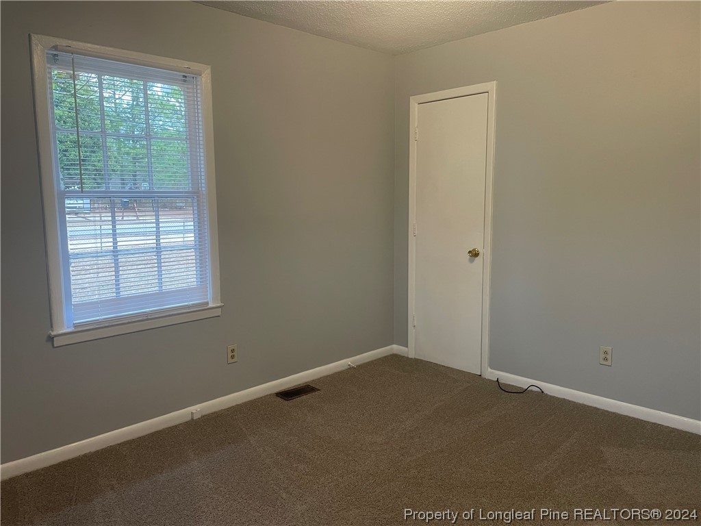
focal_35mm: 26
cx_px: 350
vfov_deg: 53.1
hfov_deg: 67.3
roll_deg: +1.4
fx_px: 527
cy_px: 263
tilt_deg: -5.9
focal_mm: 4.2
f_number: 1.6
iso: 100
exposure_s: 1/60
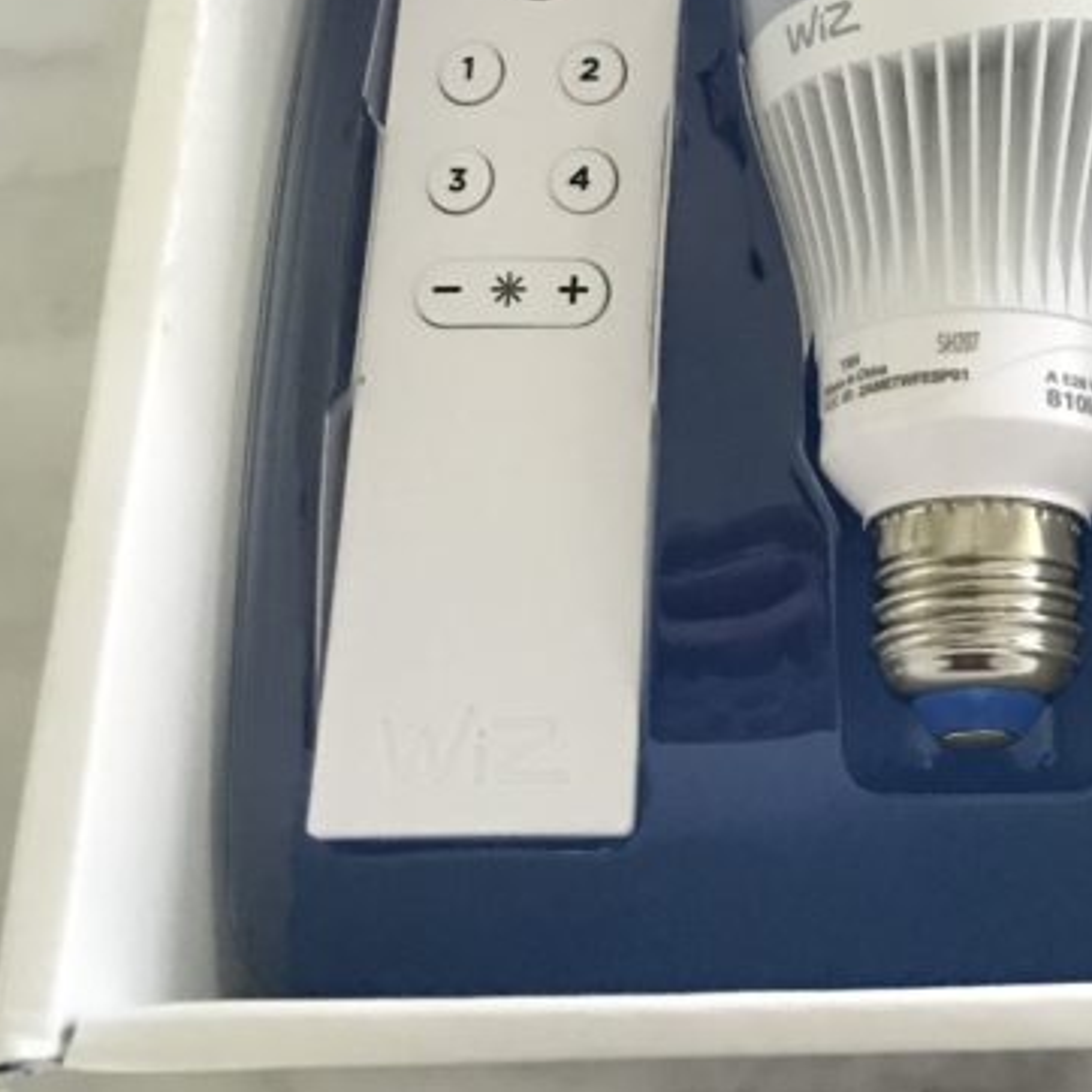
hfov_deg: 23.7
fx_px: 2498
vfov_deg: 22.3
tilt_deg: -64.3
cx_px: 1053
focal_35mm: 70
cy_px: -290
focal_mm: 3.99
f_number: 1.8
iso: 100
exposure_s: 1/15
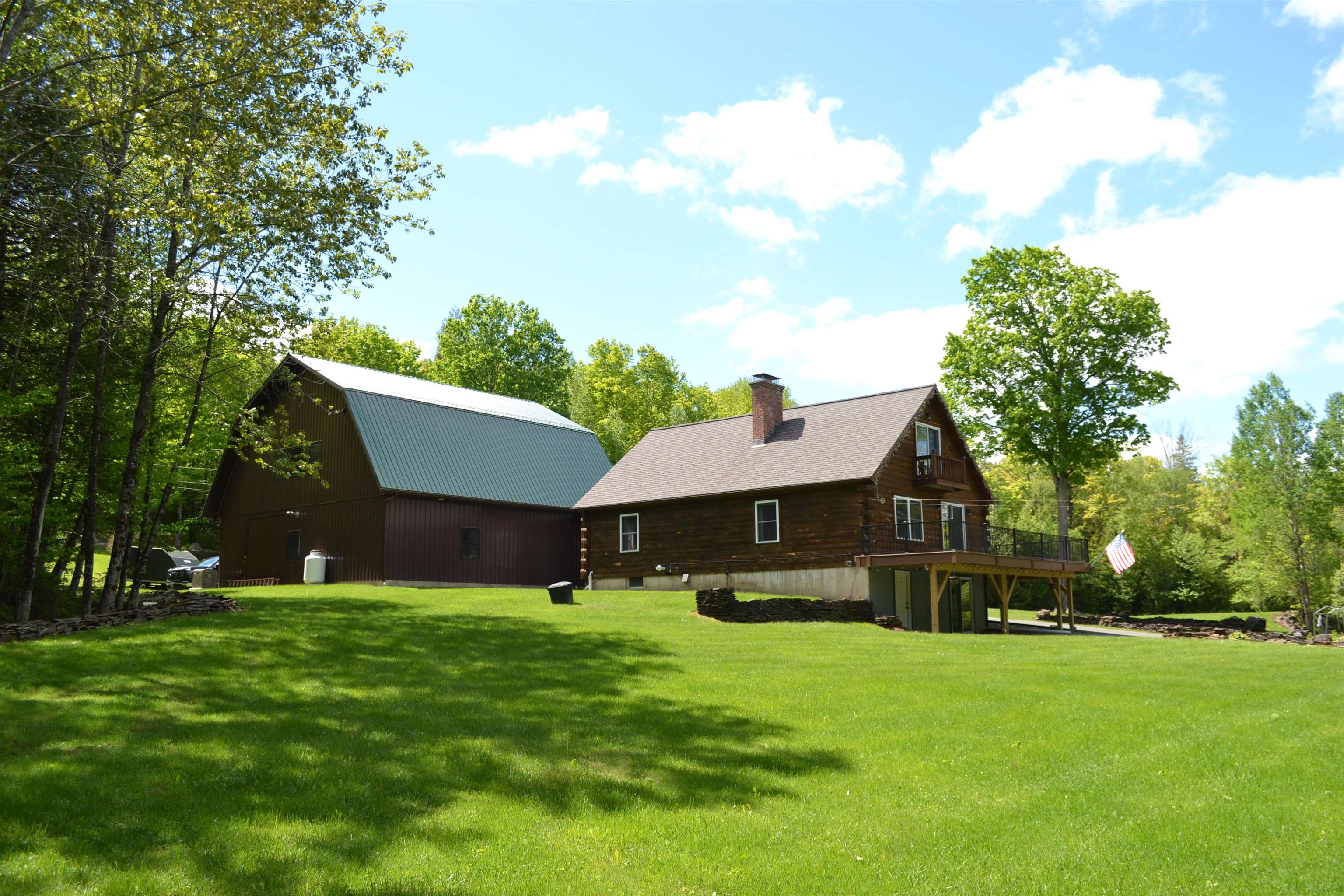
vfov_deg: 47.9
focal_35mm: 27
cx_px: 672
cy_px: 448
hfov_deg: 67.4
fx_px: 1008
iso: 100
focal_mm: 18
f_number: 7.1
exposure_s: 1/200
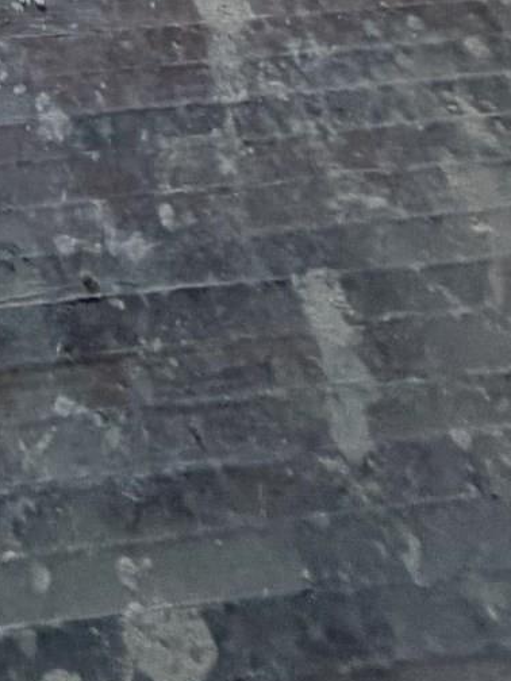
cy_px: -844
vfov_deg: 16.6
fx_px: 1260
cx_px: -311
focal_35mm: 64
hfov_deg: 19.3
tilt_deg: -19.6
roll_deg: -1.1
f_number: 2.2
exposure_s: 1/112
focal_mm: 2.22
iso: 320
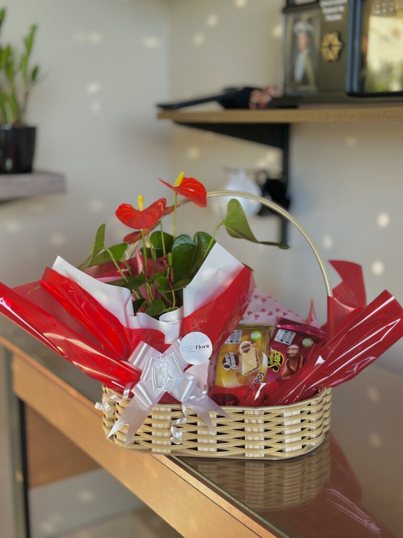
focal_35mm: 48
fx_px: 745
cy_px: 269
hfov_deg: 30.3
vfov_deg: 39.7
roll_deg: -0.1
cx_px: 202
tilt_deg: -11.4
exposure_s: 1/236
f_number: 1.78
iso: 80
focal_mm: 6.86
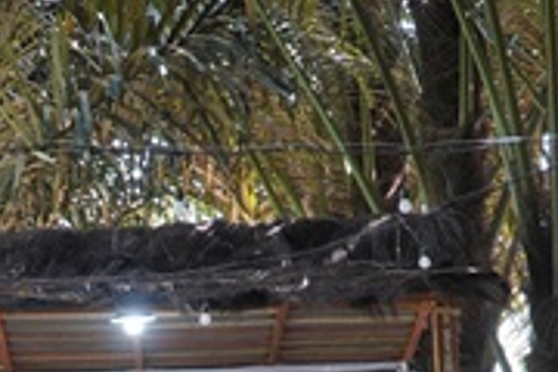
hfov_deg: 14.6
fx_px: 2162
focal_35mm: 140
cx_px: 81
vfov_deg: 9.6
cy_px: 539
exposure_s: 1/160
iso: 800
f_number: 4
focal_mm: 31
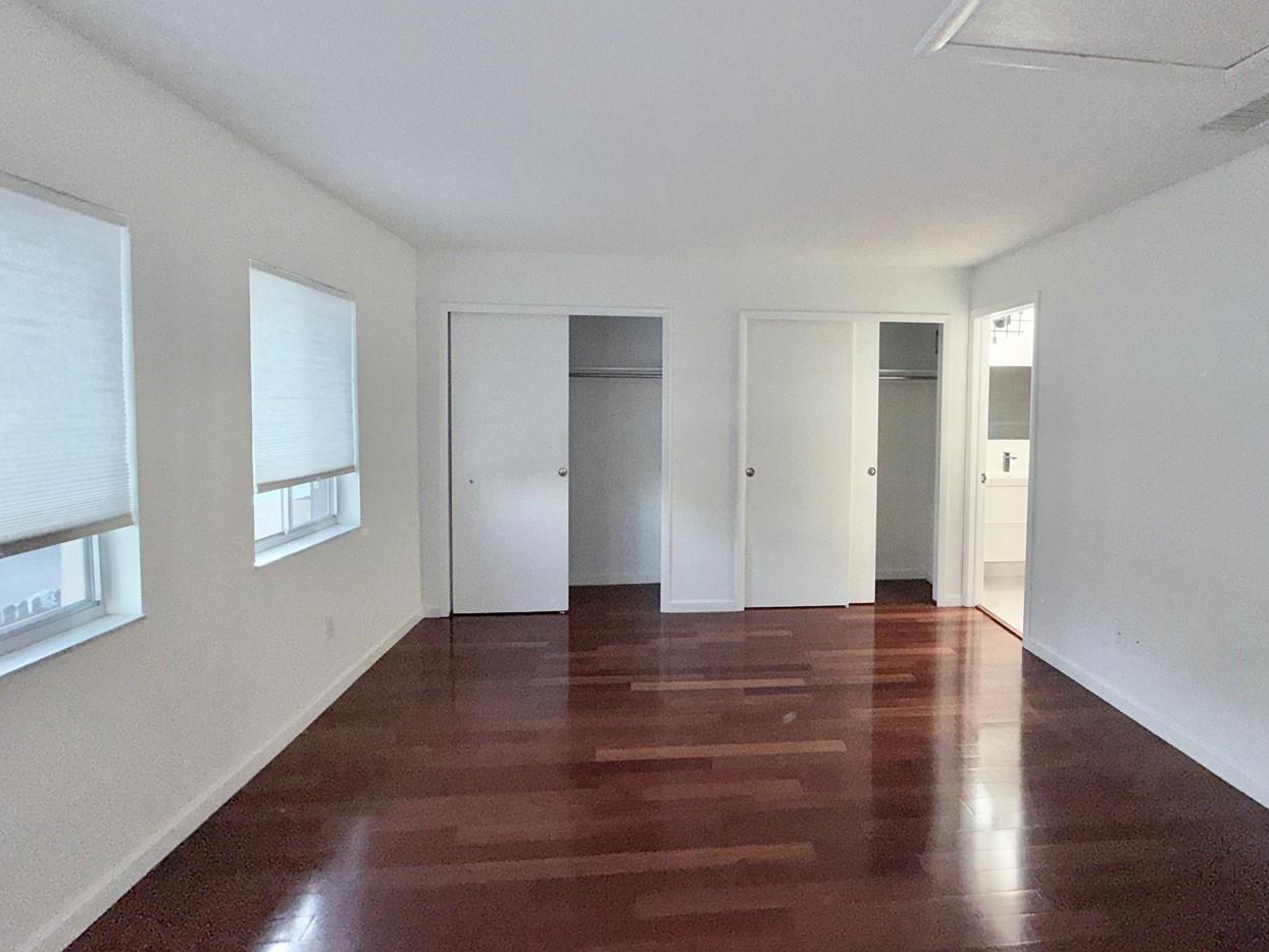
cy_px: 436
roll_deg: -0.5
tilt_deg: -3.5
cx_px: 725
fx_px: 660
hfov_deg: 87.2
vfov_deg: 71.5
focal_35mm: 18
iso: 20
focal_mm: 2.22
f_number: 2.2
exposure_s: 1/60
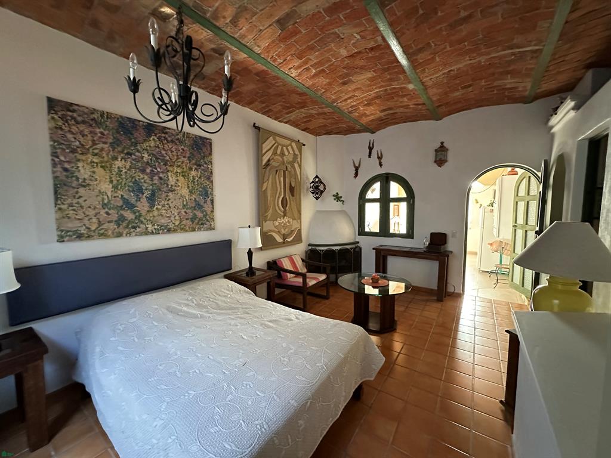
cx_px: 306
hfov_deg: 102.1
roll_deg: +0.3
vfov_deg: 85.7
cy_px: 229
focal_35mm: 14
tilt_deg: -5.9
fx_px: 247
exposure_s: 1/52
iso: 1250
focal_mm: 2.22
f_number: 2.2
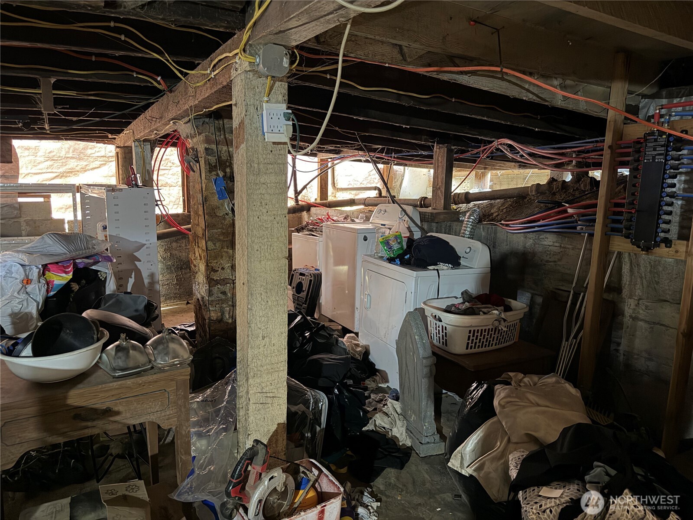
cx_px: 346
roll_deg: -1.2
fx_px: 480
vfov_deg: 56.8
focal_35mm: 24
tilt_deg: -9.4
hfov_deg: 71.6
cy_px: 260
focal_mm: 6.76
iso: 1000
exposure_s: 1/15
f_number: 1.78
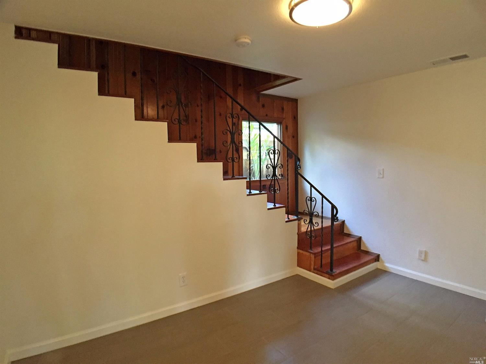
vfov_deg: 48.2
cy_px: 182
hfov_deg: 61.7
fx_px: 407
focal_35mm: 29
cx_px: 243
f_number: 2.2
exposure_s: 1/30
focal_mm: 4.15
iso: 250
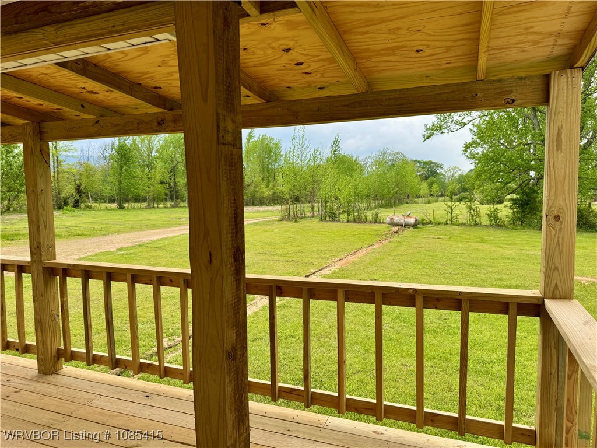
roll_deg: +0.8
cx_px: 298
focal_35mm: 24
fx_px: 414
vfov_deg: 56.8
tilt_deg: -5.7
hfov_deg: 71.6
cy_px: 224
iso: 80
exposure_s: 1/1238
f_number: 1.78
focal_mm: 6.76
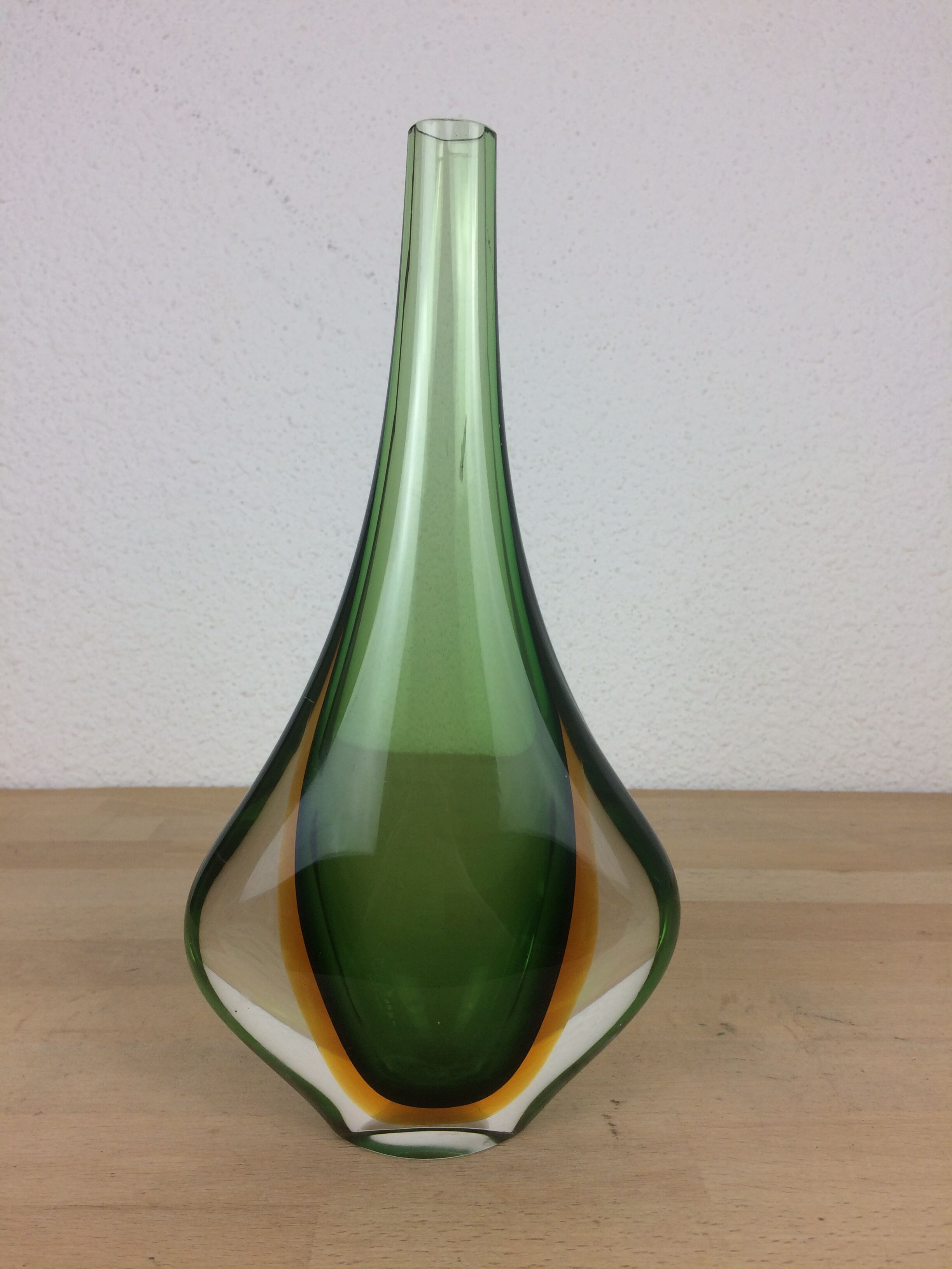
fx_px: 1063
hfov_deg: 48.2
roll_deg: +0.3
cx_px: 476
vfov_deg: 61.7
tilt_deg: -7.6
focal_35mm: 29
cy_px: 634
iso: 50
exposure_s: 1/100
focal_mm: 4.15
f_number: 2.2
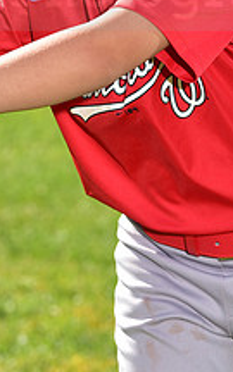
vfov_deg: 6.4
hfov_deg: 4.0
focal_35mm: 329
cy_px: -24
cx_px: 135
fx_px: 3343
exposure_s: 1/250
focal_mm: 120
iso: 100
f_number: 5.6
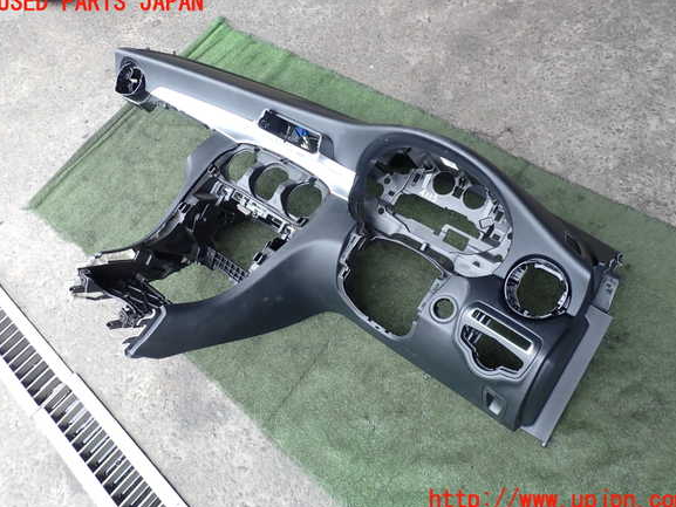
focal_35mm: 26
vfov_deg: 53.1
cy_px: 252
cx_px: 342
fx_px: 508
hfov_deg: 67.3
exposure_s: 1/100
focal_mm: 4.5
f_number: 2.8
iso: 100
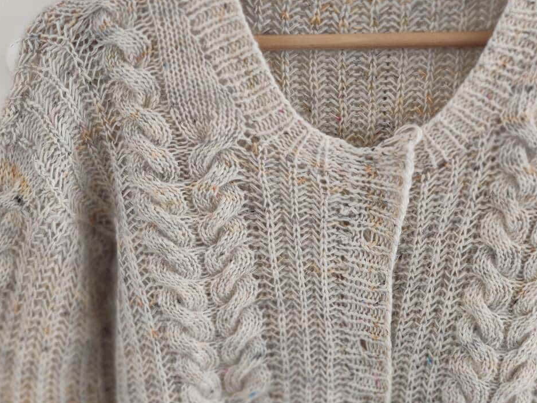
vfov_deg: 32.9
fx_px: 682
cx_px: 257
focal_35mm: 44
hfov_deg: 42.9
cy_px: 214
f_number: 2
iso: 300
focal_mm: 8.16
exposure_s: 1/100
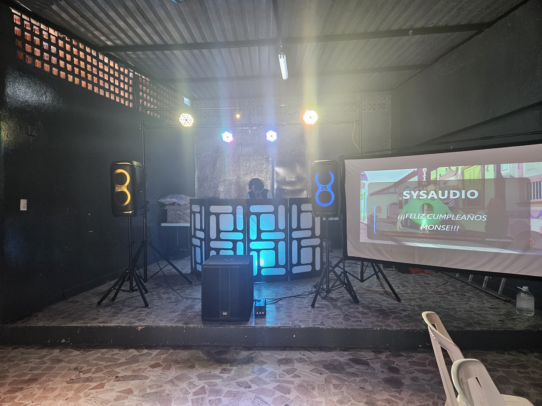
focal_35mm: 23
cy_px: 203
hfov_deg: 73.9
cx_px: 271
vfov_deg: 58.9
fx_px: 360
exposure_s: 1/60.7
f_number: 1.8
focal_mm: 5.4
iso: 200
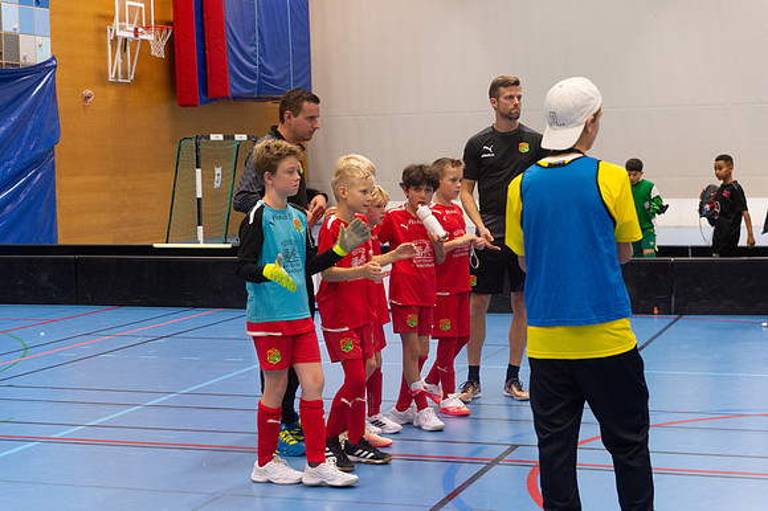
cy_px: 256
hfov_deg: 28.9
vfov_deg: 19.4
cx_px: 384
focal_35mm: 70
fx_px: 1492
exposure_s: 1/500
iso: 5600
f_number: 3.5
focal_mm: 70
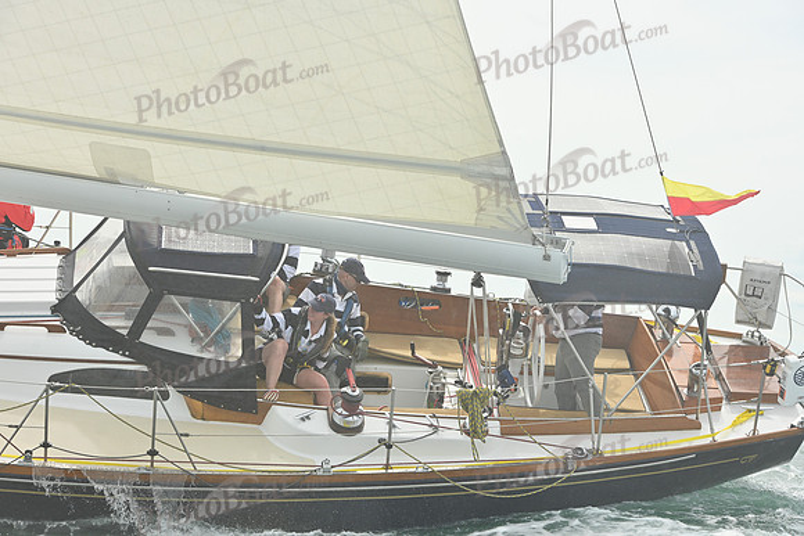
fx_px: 2189
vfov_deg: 14.0
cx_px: 402
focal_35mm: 98
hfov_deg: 20.8
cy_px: 268
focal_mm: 98
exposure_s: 1/1250
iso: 320
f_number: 9
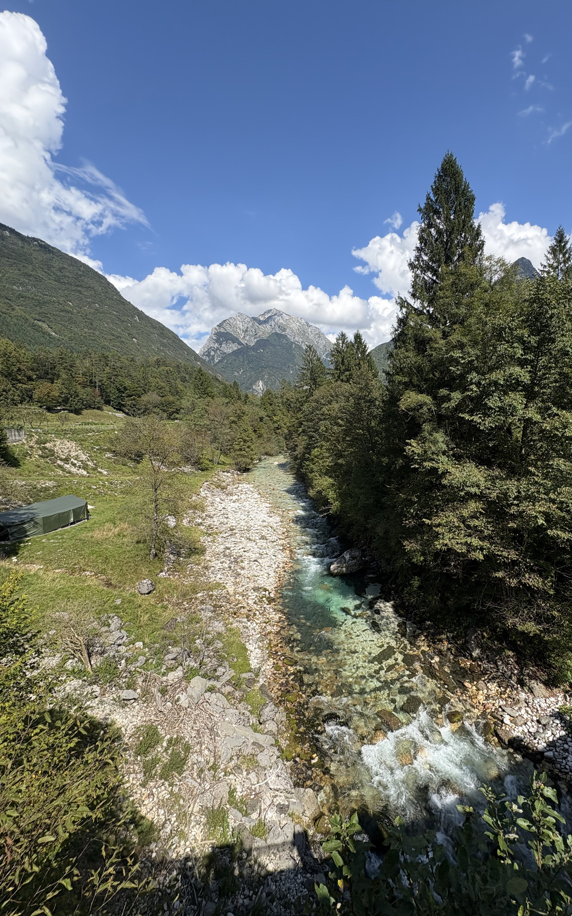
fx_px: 374
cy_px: 459
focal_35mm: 15
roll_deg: -0.5
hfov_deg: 73.9
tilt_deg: -4.4
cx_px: 345
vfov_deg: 101.5
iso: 50
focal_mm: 2.22
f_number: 2.2
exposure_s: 1/1567
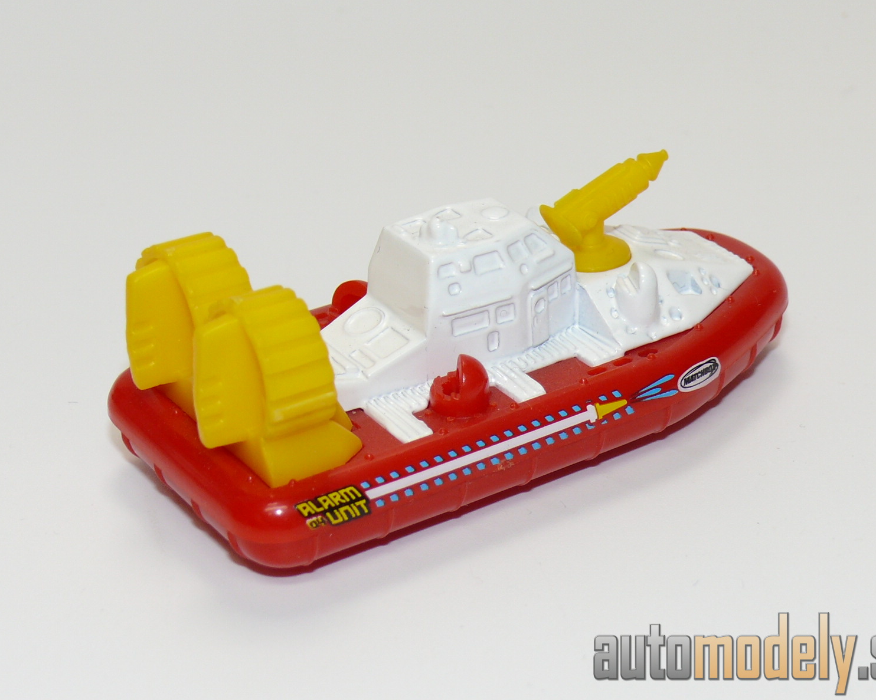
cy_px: 349
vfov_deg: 15.4
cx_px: 457
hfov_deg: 19.2
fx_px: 2592
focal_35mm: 100
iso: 100
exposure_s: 1/30
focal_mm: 12.8
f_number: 4
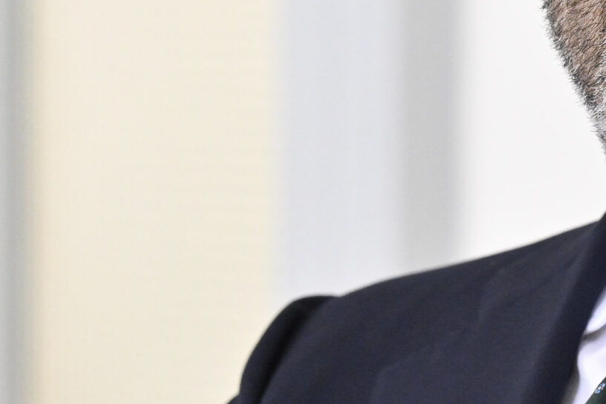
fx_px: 7103
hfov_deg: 4.9
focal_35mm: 422
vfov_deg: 3.3
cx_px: 800
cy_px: -57
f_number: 5.6
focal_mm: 135
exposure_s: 1/200
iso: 3200
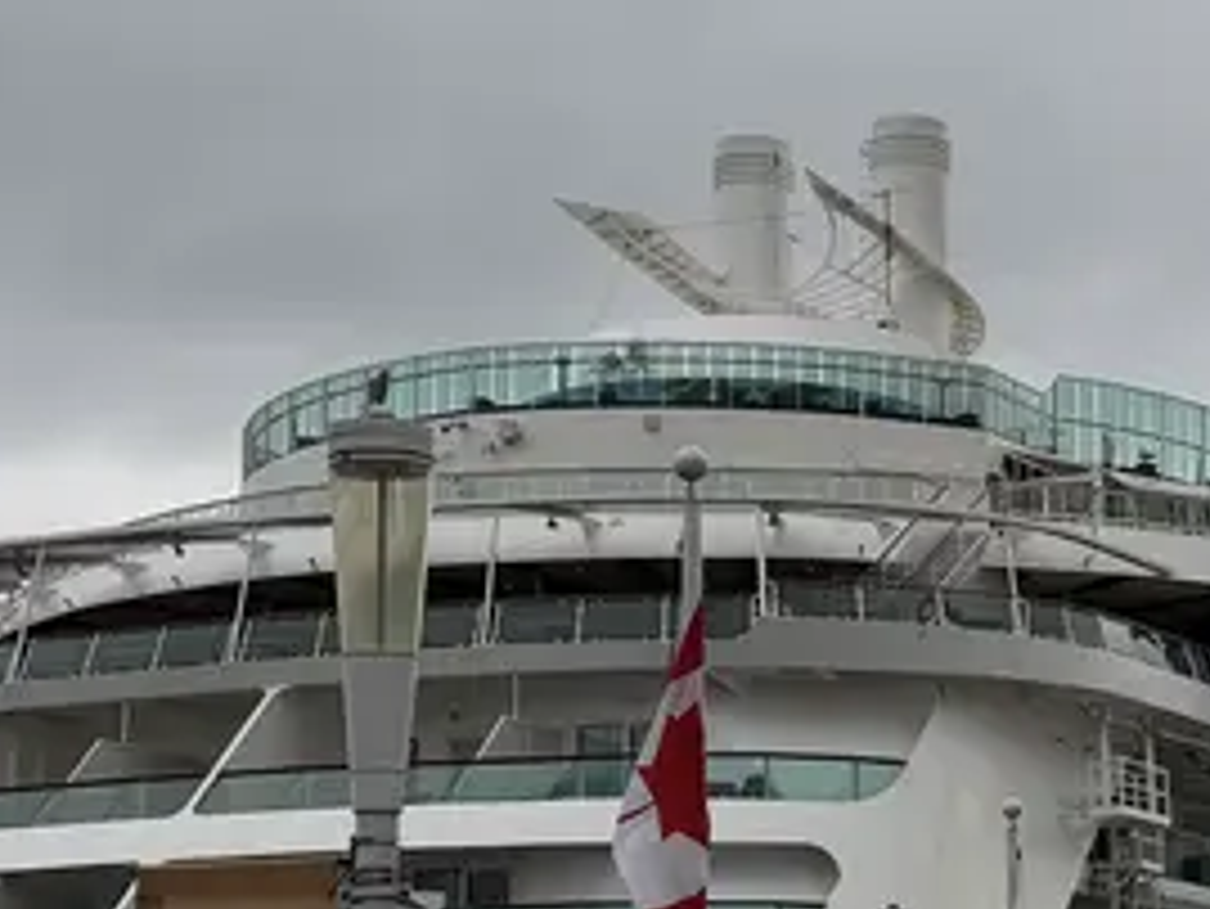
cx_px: 1597
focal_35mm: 107
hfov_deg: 17.2
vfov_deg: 13.8
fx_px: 3742
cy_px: 688
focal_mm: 6.76
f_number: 1.78
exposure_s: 1/4405
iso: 80
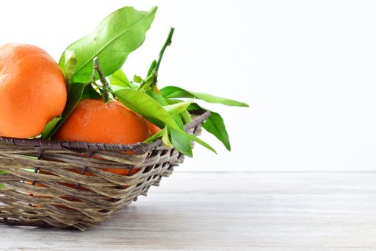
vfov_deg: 18.2
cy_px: 126
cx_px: 188
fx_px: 783
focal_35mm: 75
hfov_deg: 27.0
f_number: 16
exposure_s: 1/2.5
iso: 100
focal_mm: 50
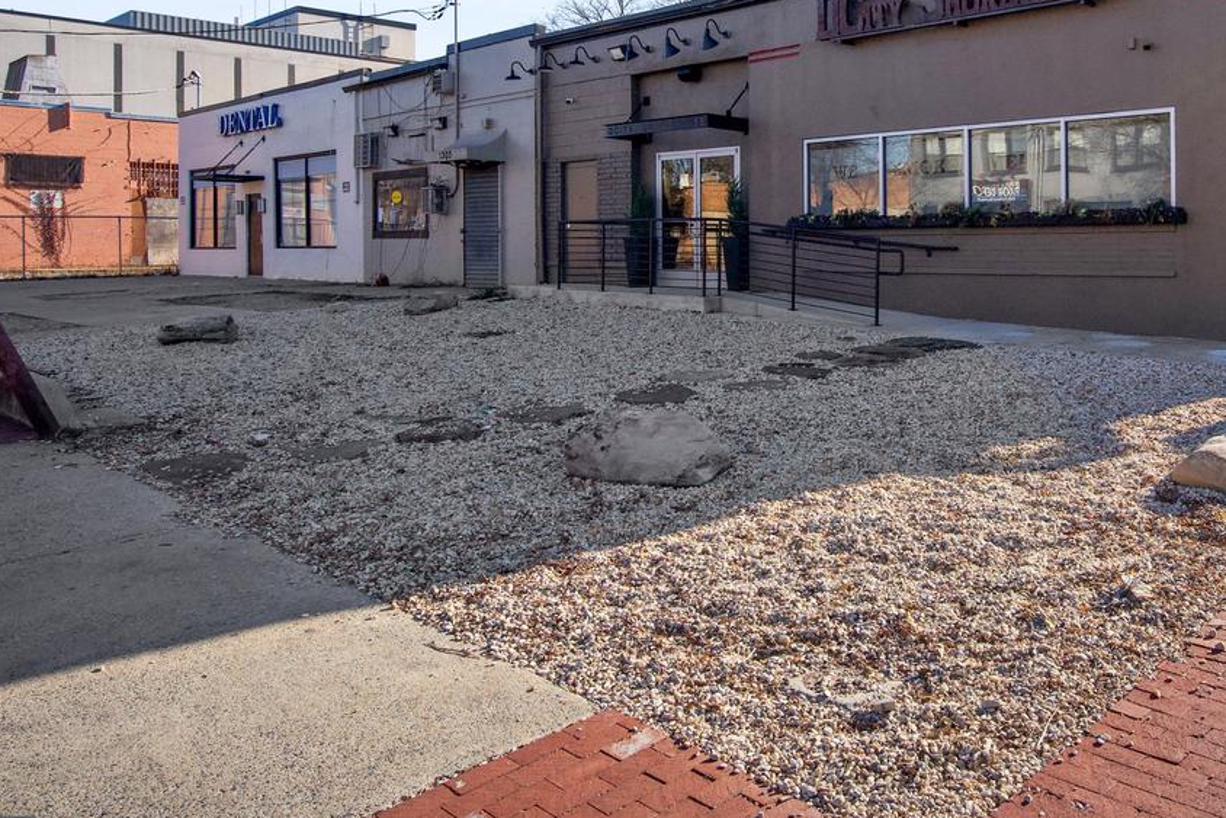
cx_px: 856
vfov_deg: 43.4
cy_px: 193
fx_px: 988
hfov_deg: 61.5
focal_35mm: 29
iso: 800
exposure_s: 1/1600
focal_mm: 17
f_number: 8
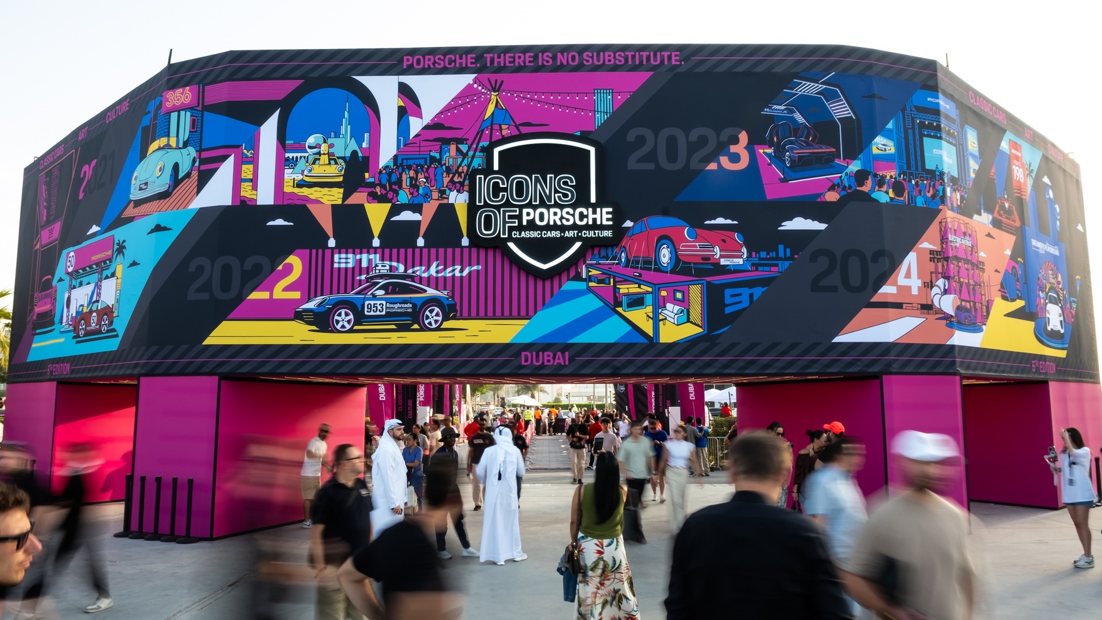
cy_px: 309
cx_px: 533
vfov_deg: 44.4
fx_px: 760
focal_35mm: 26
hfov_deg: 71.8
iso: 80
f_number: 22
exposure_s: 1/3
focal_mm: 16
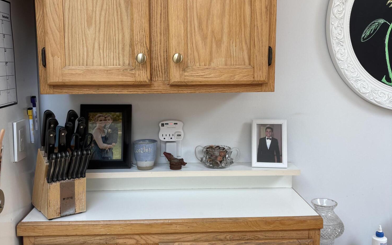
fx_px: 395
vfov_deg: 34.4
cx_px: 195
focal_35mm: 37
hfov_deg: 52.8
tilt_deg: -10.7
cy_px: 119
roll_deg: -0.6
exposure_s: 1/201
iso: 40
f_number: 1.6
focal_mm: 5.96
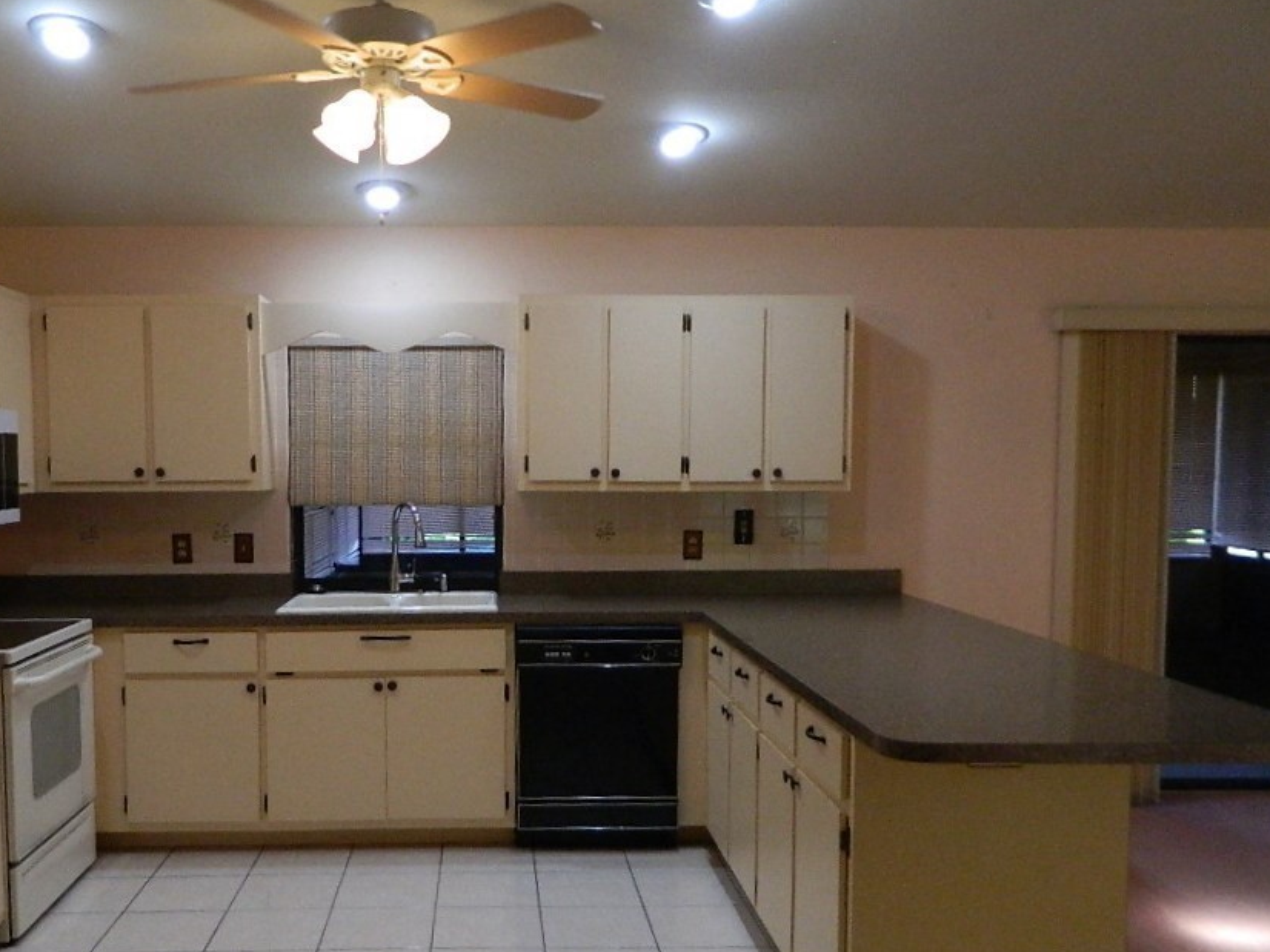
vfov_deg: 45.3
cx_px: 500
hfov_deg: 57.8
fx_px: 1137
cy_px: 549
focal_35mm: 31
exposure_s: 1/100
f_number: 3.1
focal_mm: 4.5
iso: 400
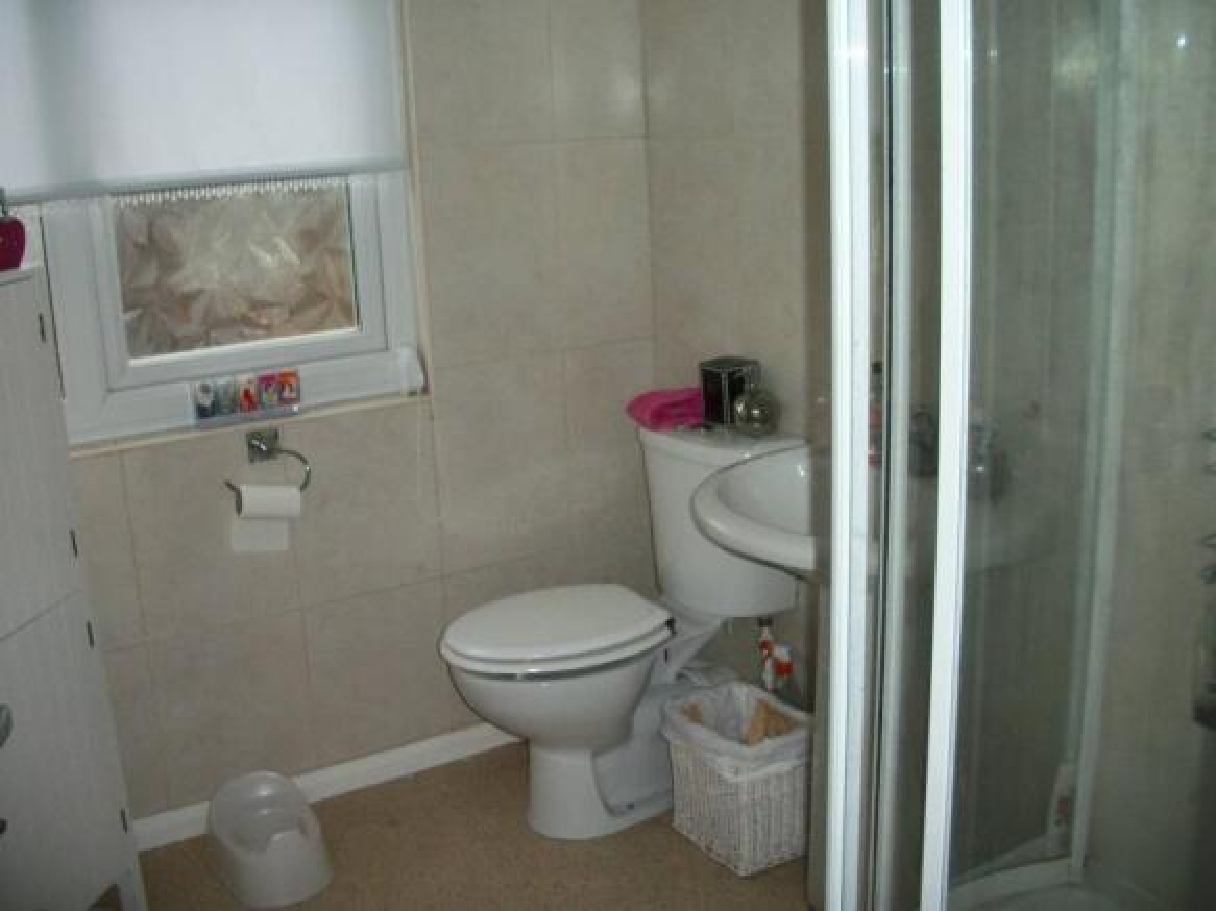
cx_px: 608
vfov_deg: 40.7
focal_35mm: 35
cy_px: 456
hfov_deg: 52.6
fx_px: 1229
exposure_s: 1/30
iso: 160
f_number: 3.1
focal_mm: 6.3
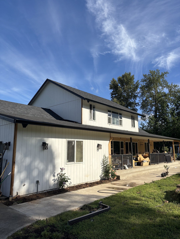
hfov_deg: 53.1
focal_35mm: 26
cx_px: 90
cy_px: 120
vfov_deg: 67.3
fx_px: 180
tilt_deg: +9.3
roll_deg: -0.1
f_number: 1.6
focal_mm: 5.96
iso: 50
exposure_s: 1/3937
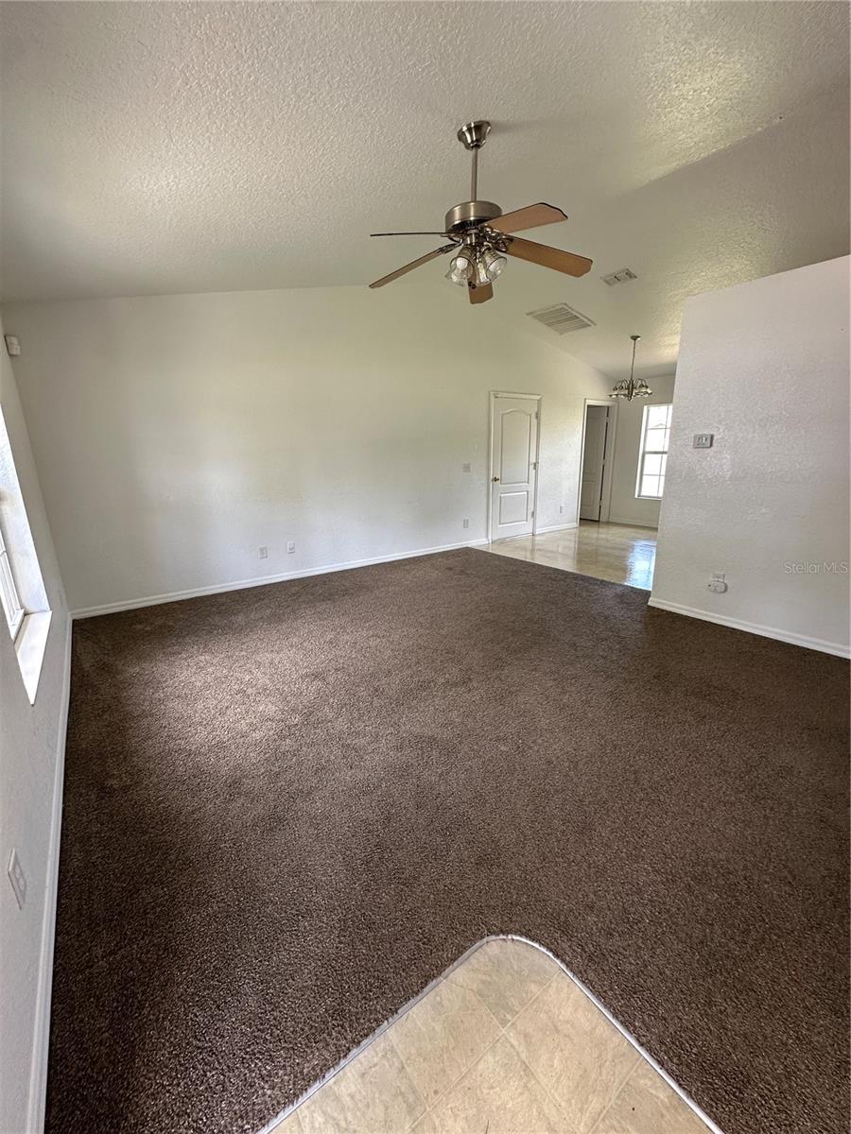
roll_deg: -1.0
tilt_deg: -14.1
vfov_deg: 102.1
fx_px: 459
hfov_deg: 85.7
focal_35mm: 14
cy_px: 567
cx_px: 426
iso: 125
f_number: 2.2
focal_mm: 2.22
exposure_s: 1/99
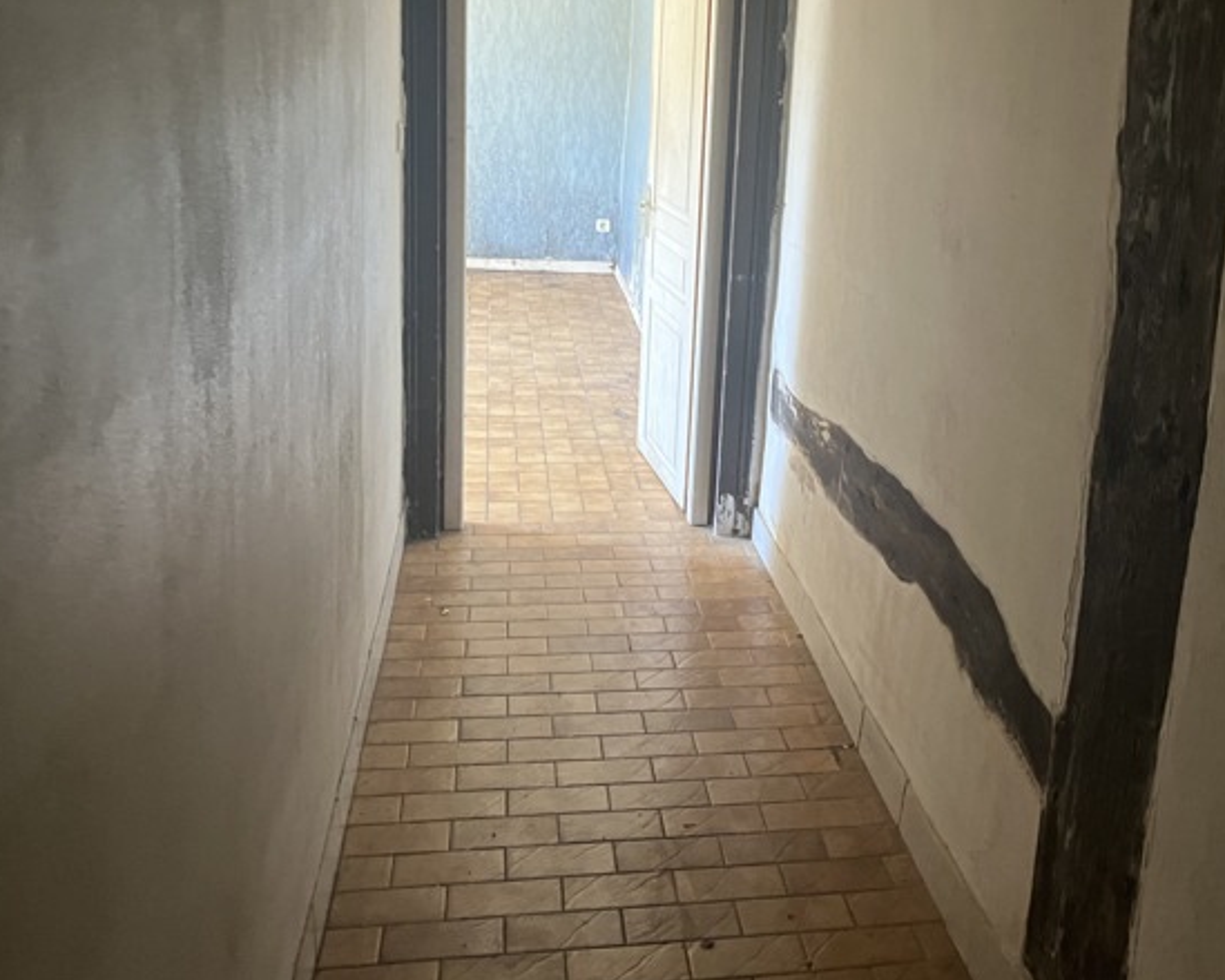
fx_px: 1341
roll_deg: -0.8
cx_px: 770
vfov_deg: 39.7
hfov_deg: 48.6
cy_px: 337
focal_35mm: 37
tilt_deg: -10.8
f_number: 1.6
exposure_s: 1/60
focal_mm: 5.1
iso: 400
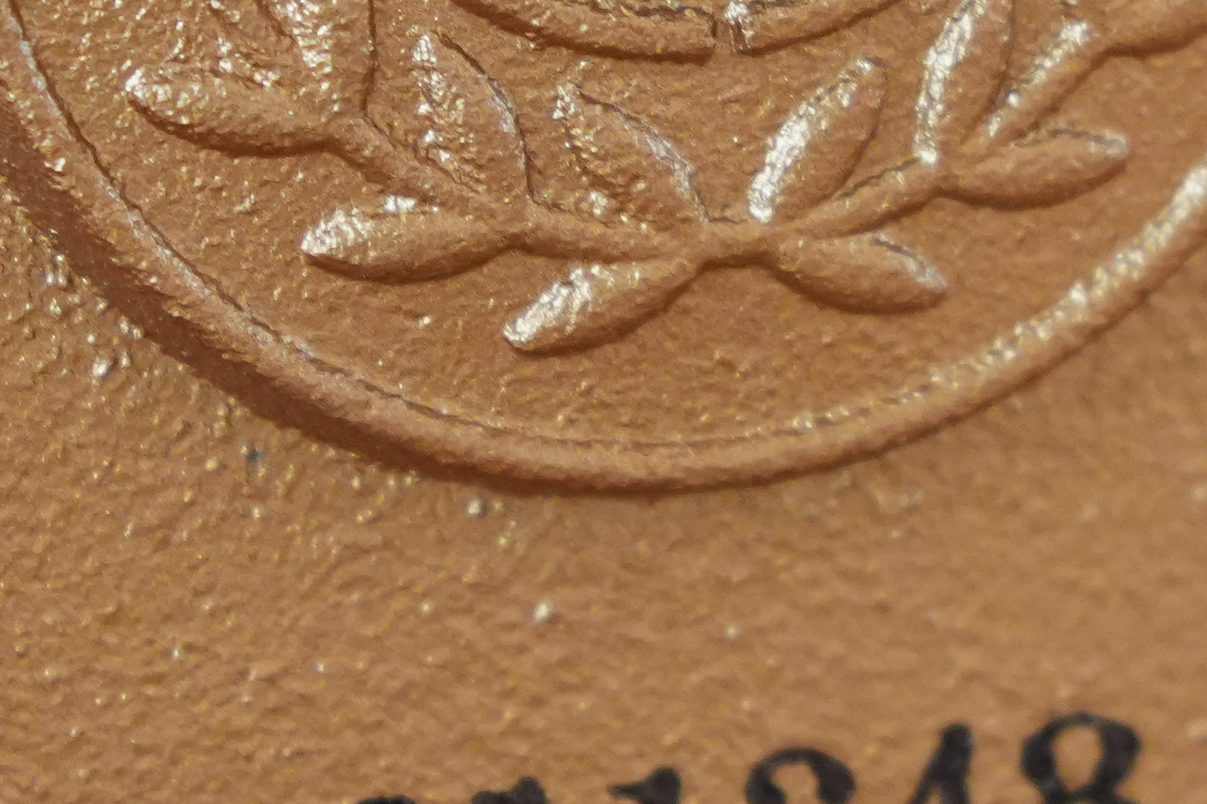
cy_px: 122
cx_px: 689
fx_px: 9216
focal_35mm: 275
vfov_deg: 5.0
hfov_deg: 7.5
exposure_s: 1/80
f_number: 2.8
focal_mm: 47
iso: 2000
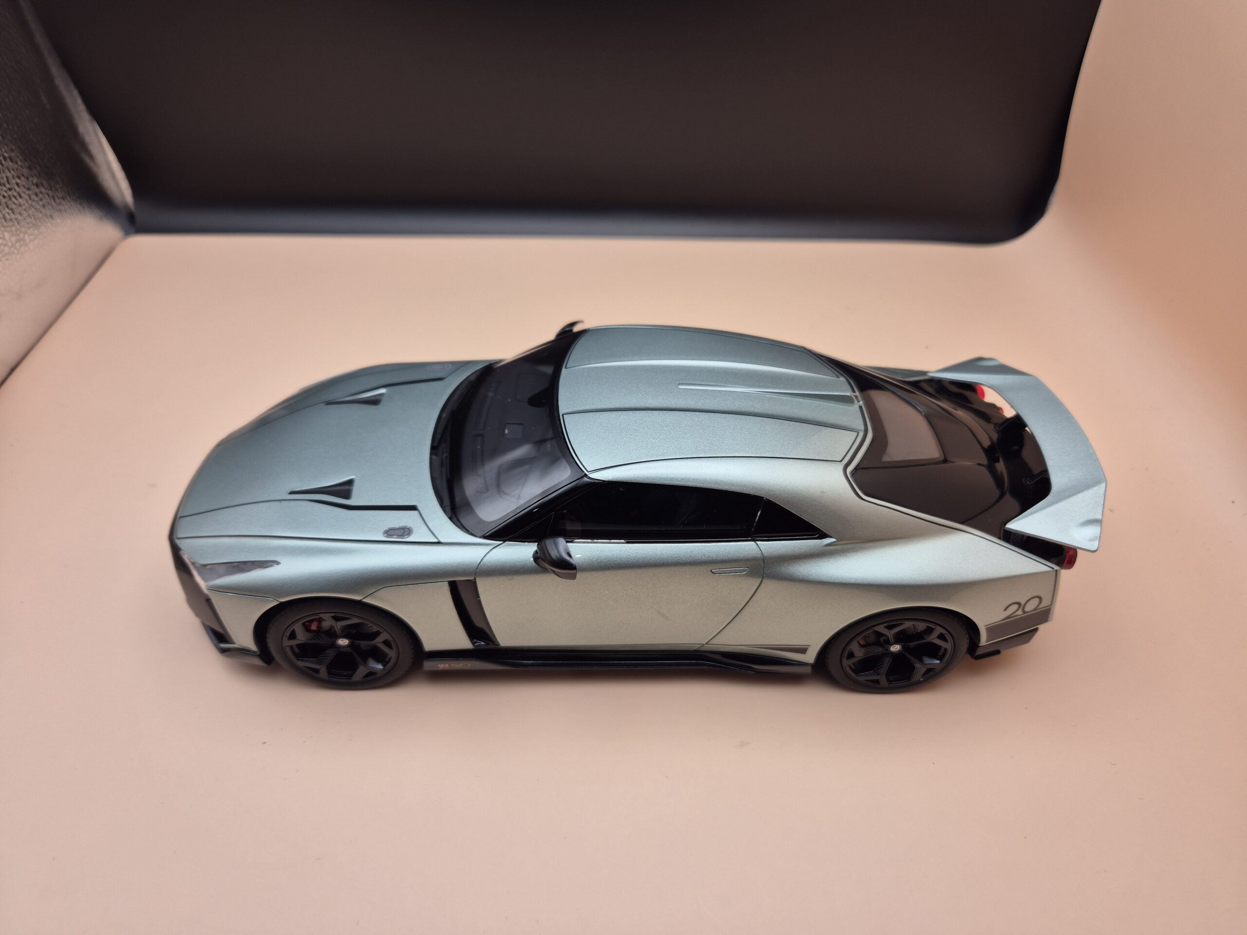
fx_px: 829
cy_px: 468
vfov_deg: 58.9
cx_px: 624
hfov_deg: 73.9
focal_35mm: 23
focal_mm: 5.4
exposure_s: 1/123
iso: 25
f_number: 1.8
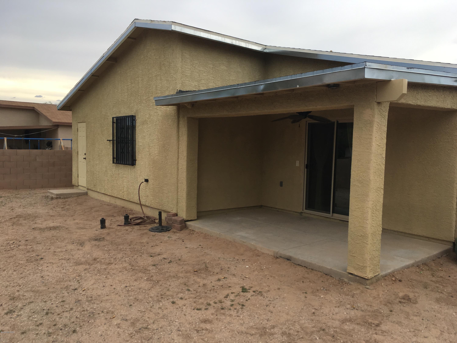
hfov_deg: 61.7
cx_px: 228
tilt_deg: -2.7
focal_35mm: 29
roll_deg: +0.4
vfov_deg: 48.2
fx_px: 383
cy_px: 172
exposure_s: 1/610
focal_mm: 4.15
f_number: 2.2
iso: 25
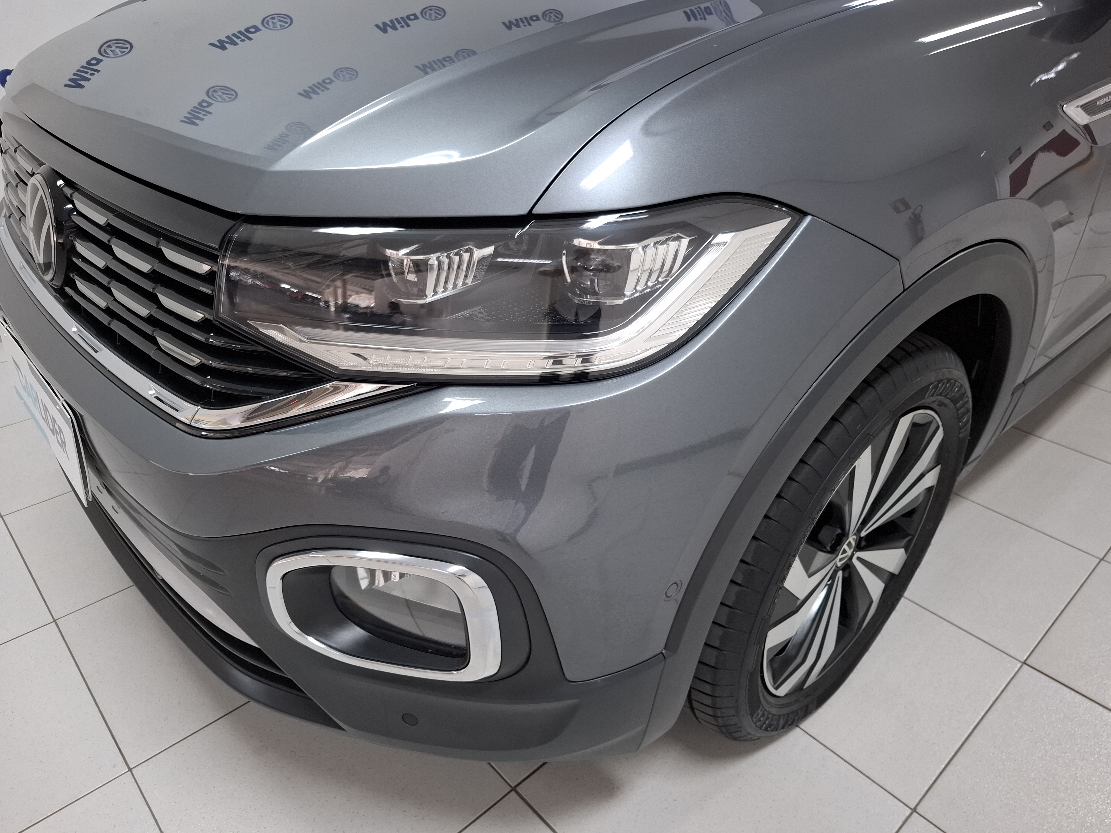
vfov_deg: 58.9
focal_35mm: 23
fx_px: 738
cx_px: 556
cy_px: 416
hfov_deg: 73.9
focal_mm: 5.54
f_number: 1.8
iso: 250
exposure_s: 1/40
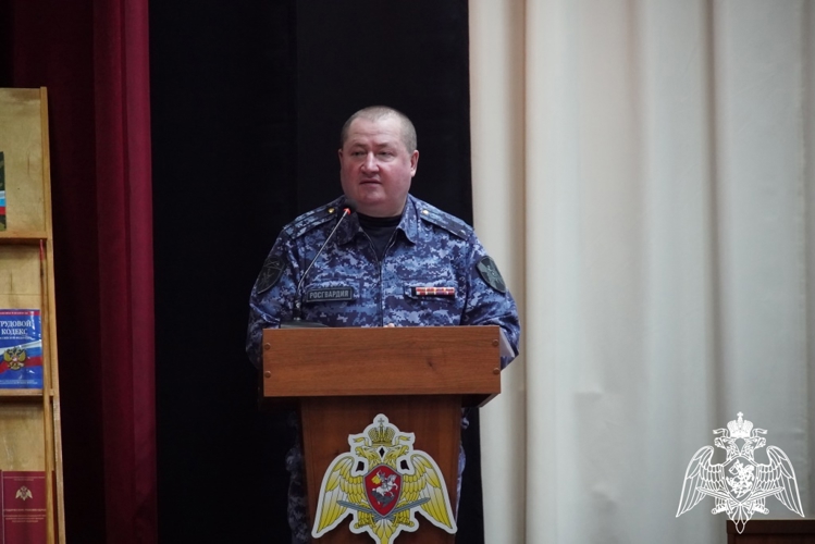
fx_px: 4042
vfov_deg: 7.7
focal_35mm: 178
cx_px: 408
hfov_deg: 11.5
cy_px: 272
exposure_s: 1/125
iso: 12800
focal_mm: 119
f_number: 5.6
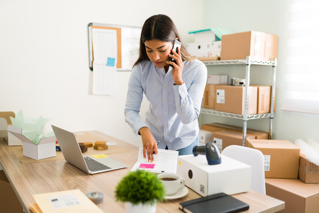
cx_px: 160
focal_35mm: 35
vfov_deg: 37.9
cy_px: 106
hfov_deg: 54.4
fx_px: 310
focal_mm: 35
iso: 400
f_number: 1.8
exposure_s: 1/160
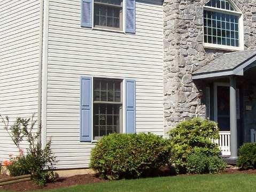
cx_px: 188
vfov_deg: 19.0
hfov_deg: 25.1
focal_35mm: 77
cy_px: 55
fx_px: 569
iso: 80
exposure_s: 1/761
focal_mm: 6
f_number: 4.8
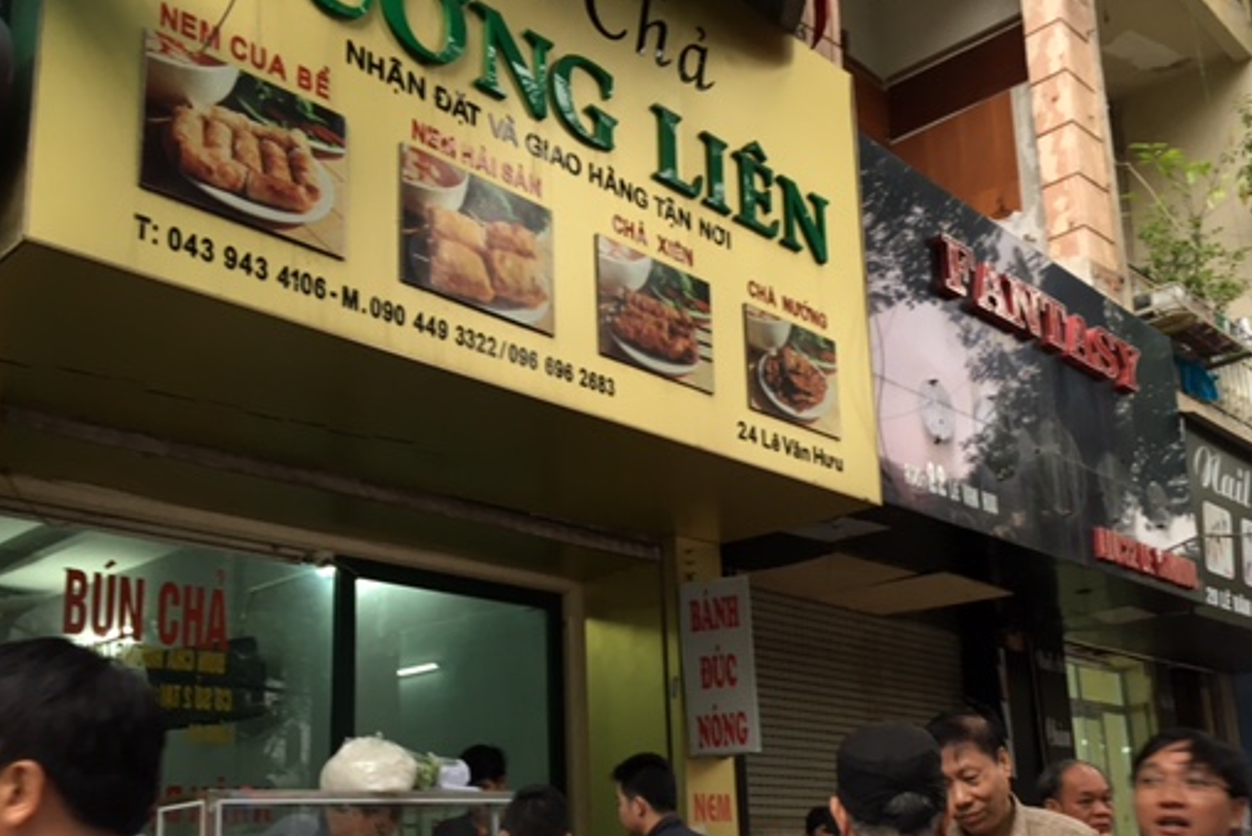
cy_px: 577
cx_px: 707
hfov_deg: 50.5
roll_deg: +3.4
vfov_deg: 34.6
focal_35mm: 38
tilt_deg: +12.2
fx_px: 1322
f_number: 2.2
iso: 80
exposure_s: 1/33
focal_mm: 4.15
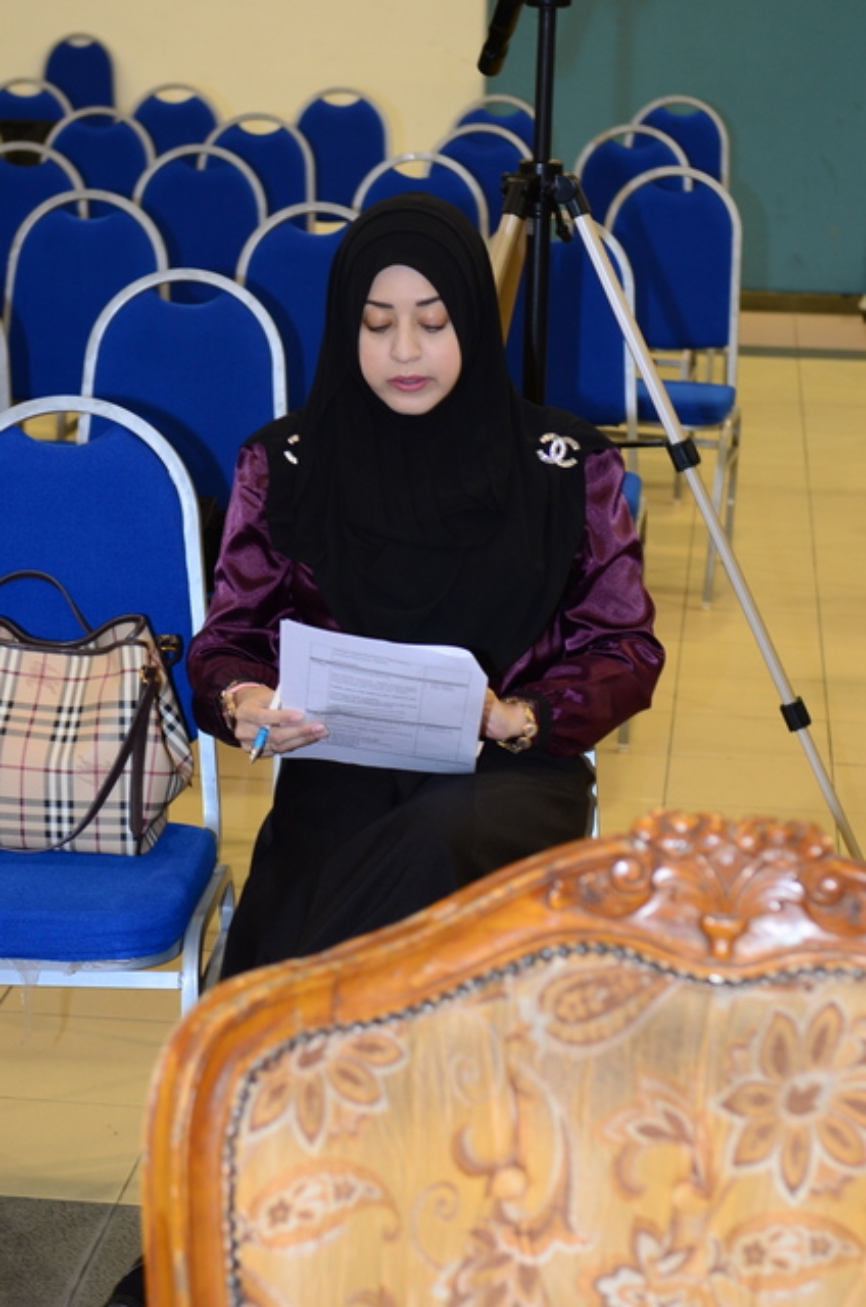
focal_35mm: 82
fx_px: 2990
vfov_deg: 24.7
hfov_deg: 16.5
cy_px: 654
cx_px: 433
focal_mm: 55
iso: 500
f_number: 4
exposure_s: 1/60
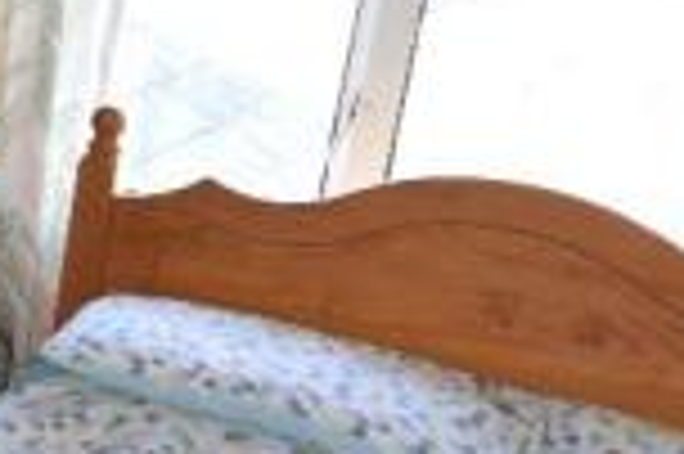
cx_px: -677
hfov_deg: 18.6
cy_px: 164
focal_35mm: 71
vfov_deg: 19.1
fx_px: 1350
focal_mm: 11
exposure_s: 1/100
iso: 800
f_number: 5
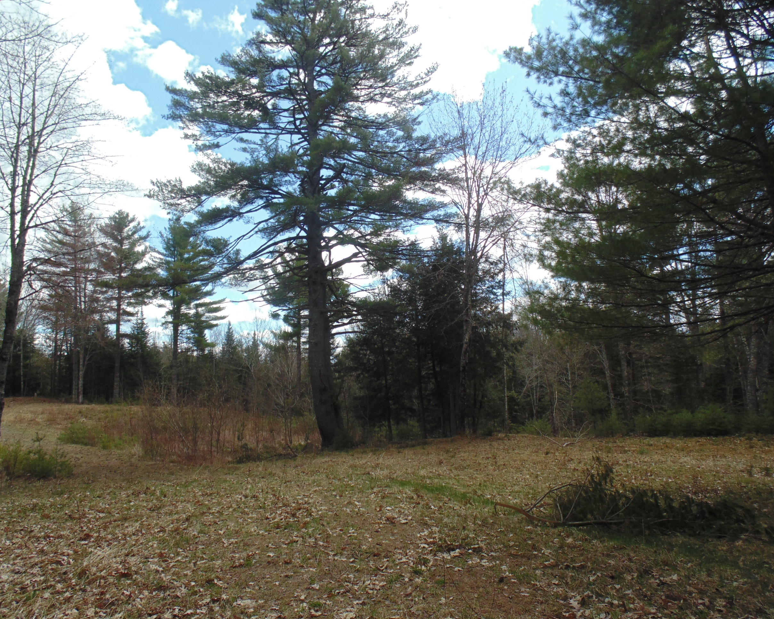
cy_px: 310
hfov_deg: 72.5
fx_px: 527
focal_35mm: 23
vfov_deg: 60.9
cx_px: 364
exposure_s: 1/640
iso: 80
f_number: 3.1
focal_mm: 4
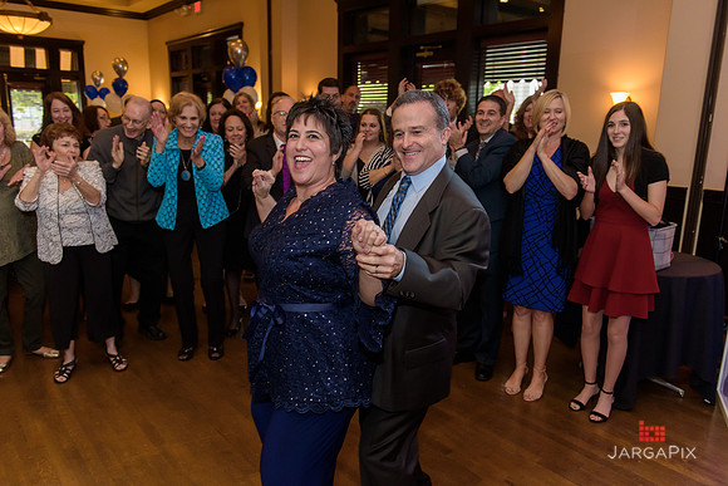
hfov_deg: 65.5
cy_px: 243
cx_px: 364
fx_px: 566
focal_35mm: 28
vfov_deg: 46.4
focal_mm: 28
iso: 1600
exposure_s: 1/125
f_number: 3.2
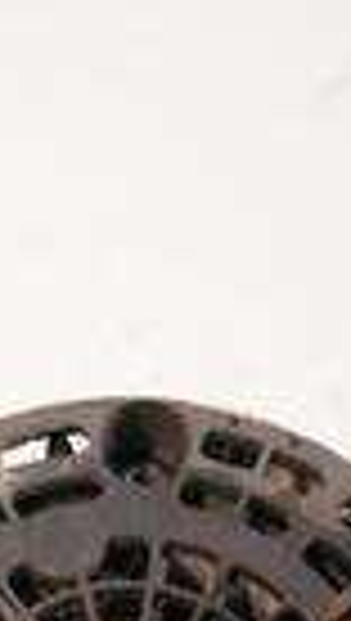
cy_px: 806
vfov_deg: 21.2
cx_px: -18
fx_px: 1500
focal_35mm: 91
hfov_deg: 13.1
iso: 640
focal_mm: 12
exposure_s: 1/60
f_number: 3.5
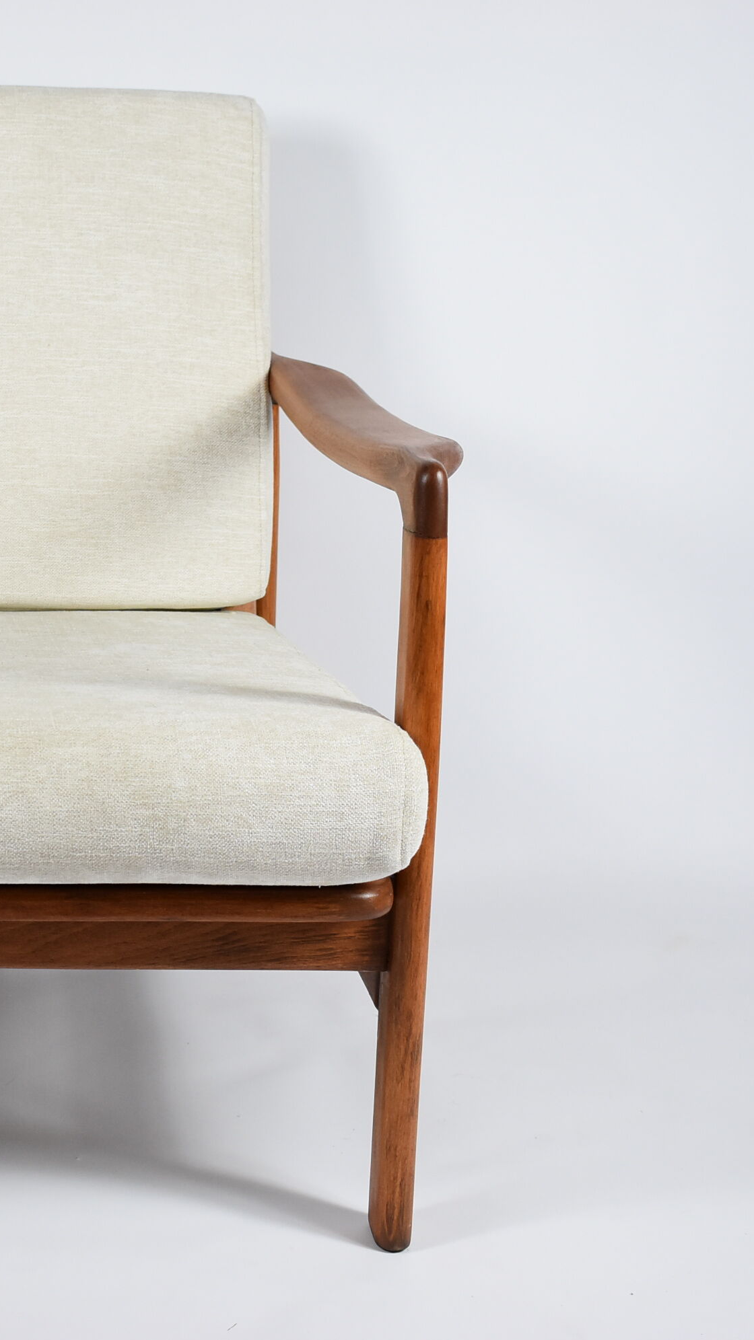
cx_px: -32
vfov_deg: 32.9
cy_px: 671
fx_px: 2268
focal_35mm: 64
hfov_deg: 18.3
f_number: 5.6
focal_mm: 27
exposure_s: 1/125
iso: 800
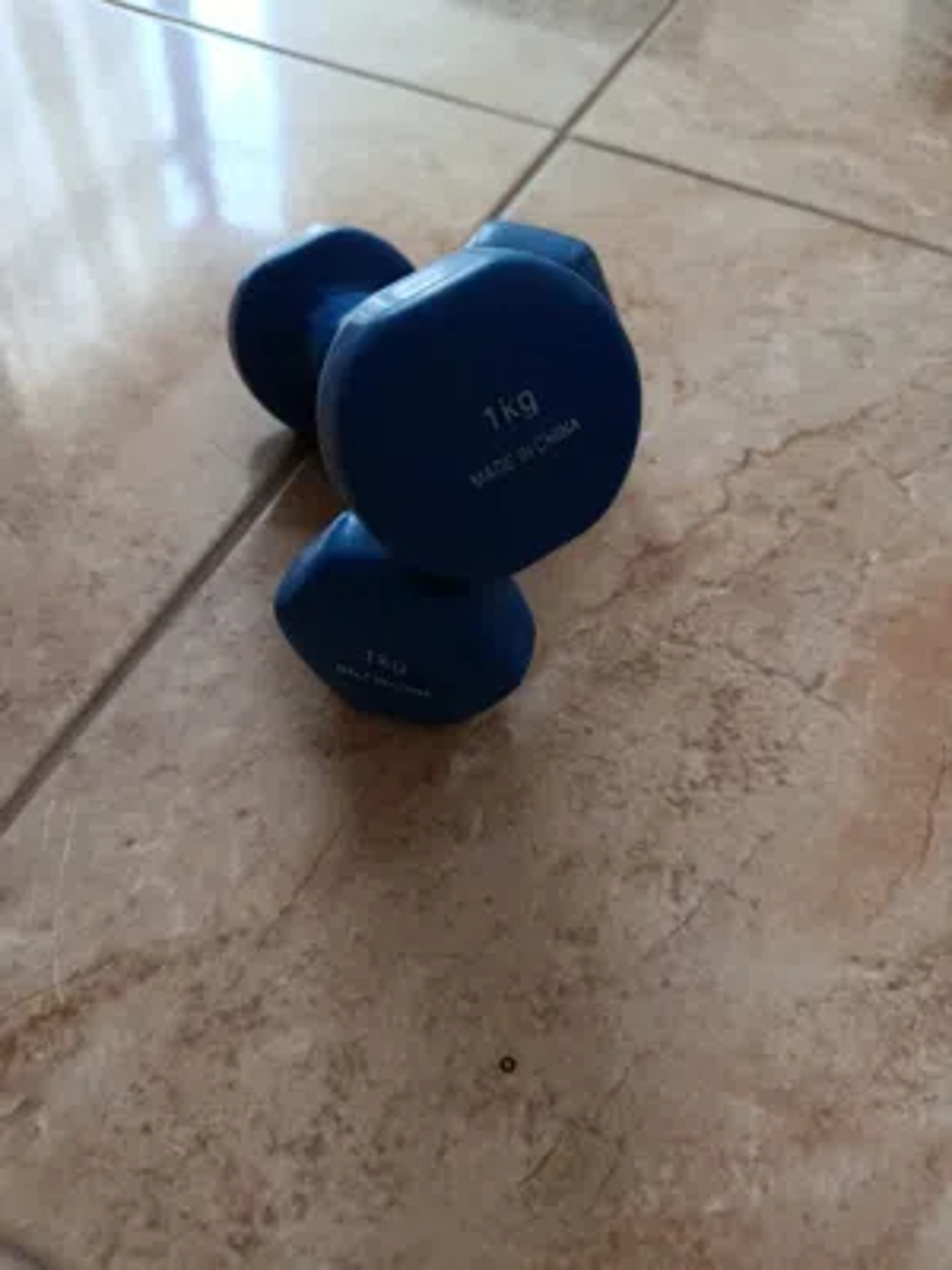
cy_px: 635
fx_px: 880
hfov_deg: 56.8
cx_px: 476
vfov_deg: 71.6
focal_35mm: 24
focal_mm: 5.24
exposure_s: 1/33.3
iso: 1221
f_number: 1.7
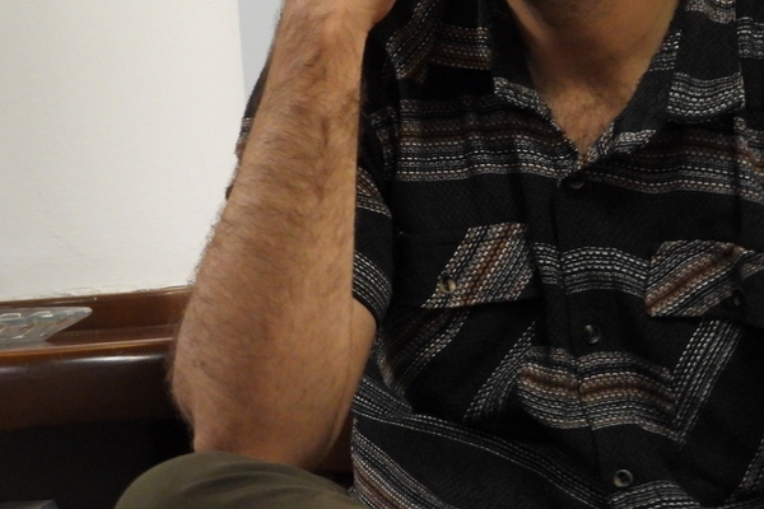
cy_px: 31
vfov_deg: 5.0
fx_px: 5836
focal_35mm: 275
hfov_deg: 7.5
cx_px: 492
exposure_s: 1/13
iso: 800
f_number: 4
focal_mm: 27.9
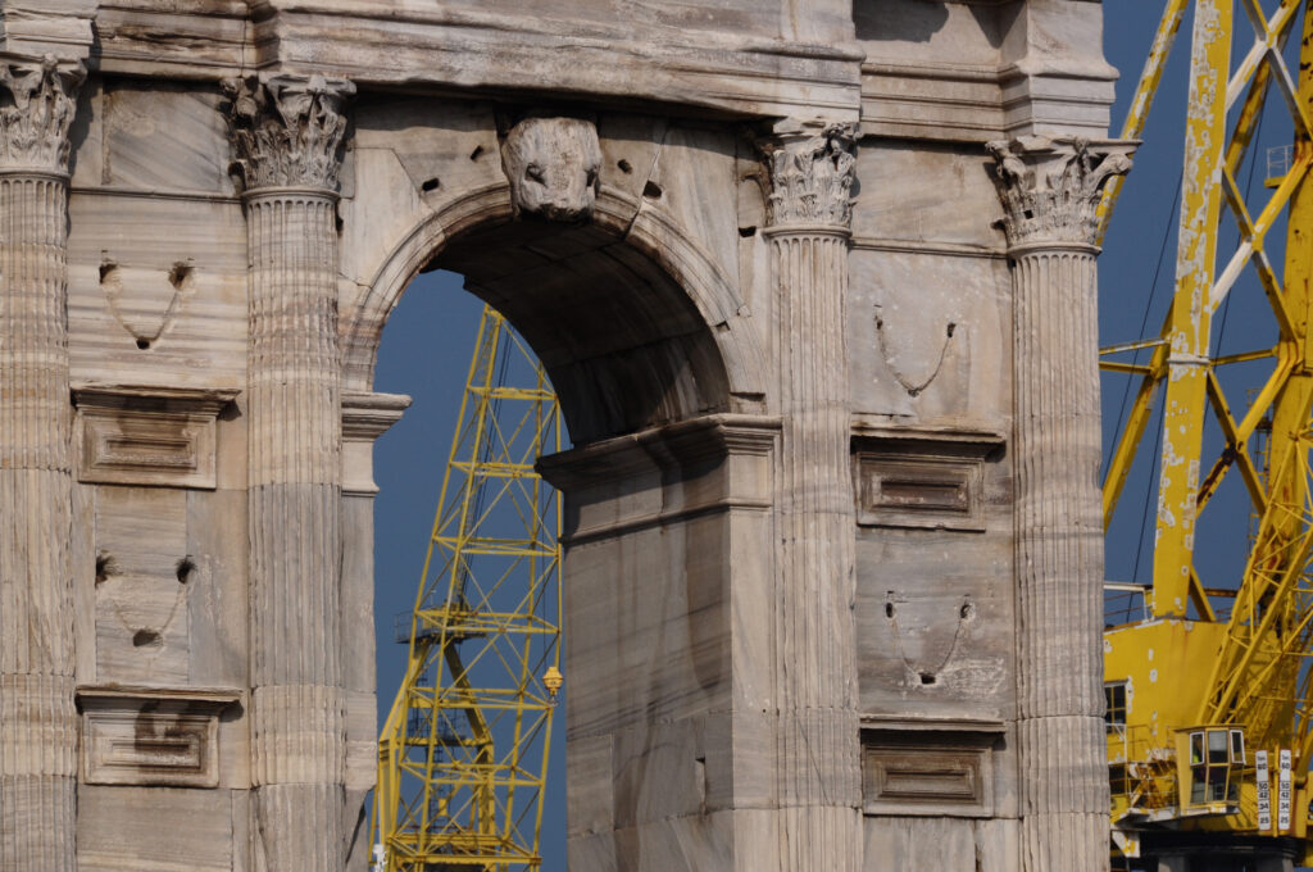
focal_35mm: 255
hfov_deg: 8.1
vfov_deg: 5.4
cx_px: 656
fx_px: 9289
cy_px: 436
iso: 200
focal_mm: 170
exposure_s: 1/800
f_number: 13
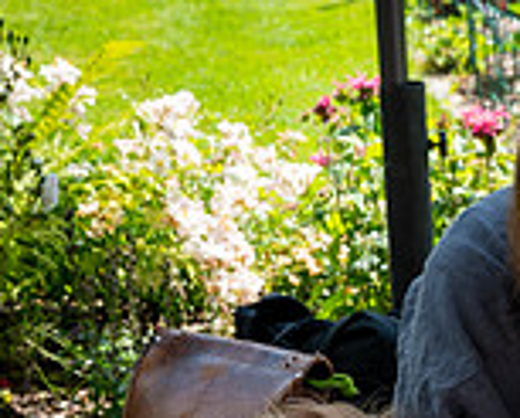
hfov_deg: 13.0
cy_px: 714
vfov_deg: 10.1
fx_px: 2251
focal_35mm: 146
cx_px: 498
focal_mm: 53
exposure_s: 1/320
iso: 250
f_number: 9
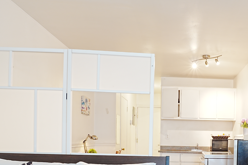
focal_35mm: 34
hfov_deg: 52.0
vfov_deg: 36.4
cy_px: 148
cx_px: 200
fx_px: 234
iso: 100
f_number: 8
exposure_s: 1
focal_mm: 11
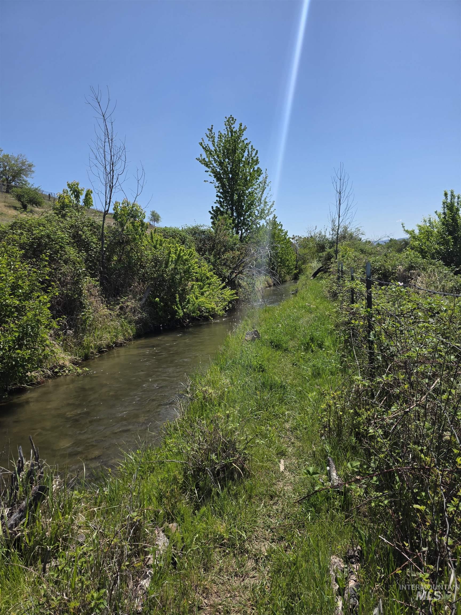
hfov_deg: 58.9
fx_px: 408
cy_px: 308
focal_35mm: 23
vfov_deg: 73.9
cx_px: 230
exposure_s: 1/7333
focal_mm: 6.3
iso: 80
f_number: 1.7
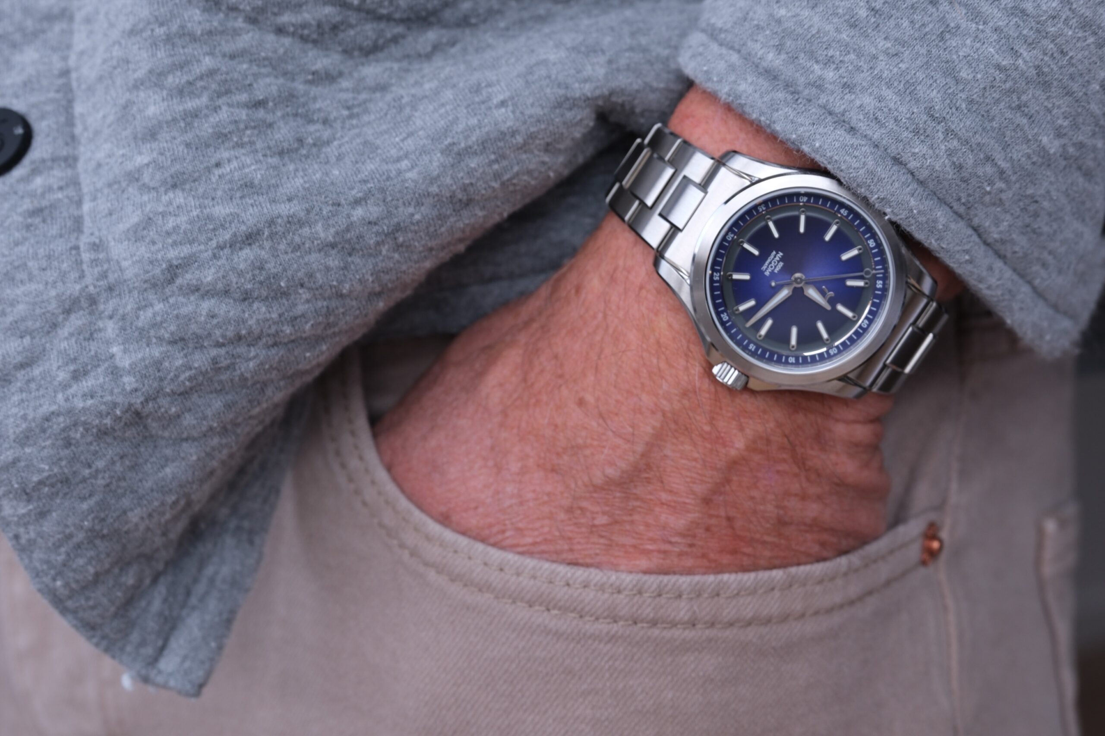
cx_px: 552
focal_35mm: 43
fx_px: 1320
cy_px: 368
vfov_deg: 31.2
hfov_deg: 45.4
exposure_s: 1/42
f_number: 5.6
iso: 125
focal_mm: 28.7
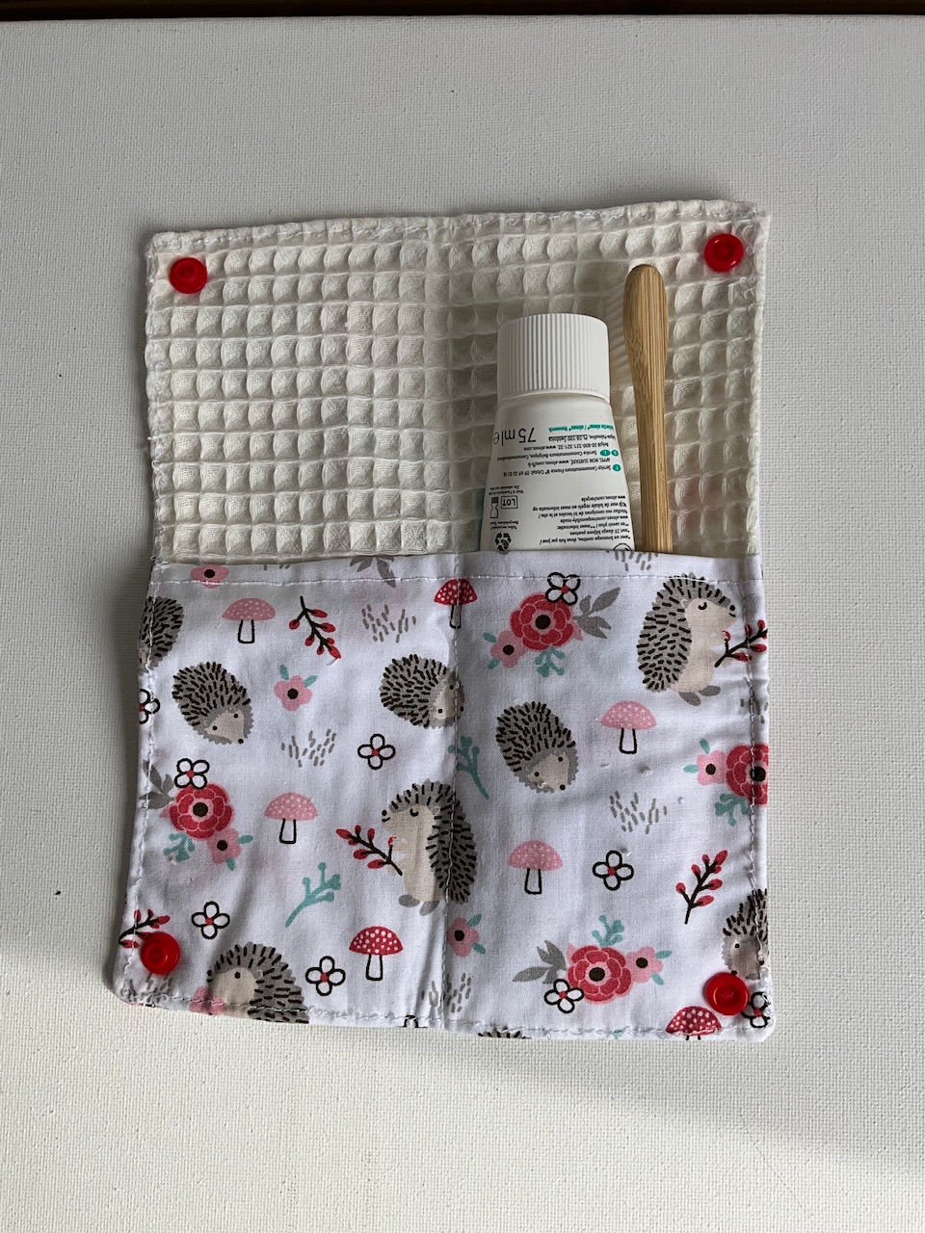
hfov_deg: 48.2
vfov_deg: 61.7
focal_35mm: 29
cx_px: 462
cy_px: 616
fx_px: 1033
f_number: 1.8
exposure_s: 1/428
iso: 25
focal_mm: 3
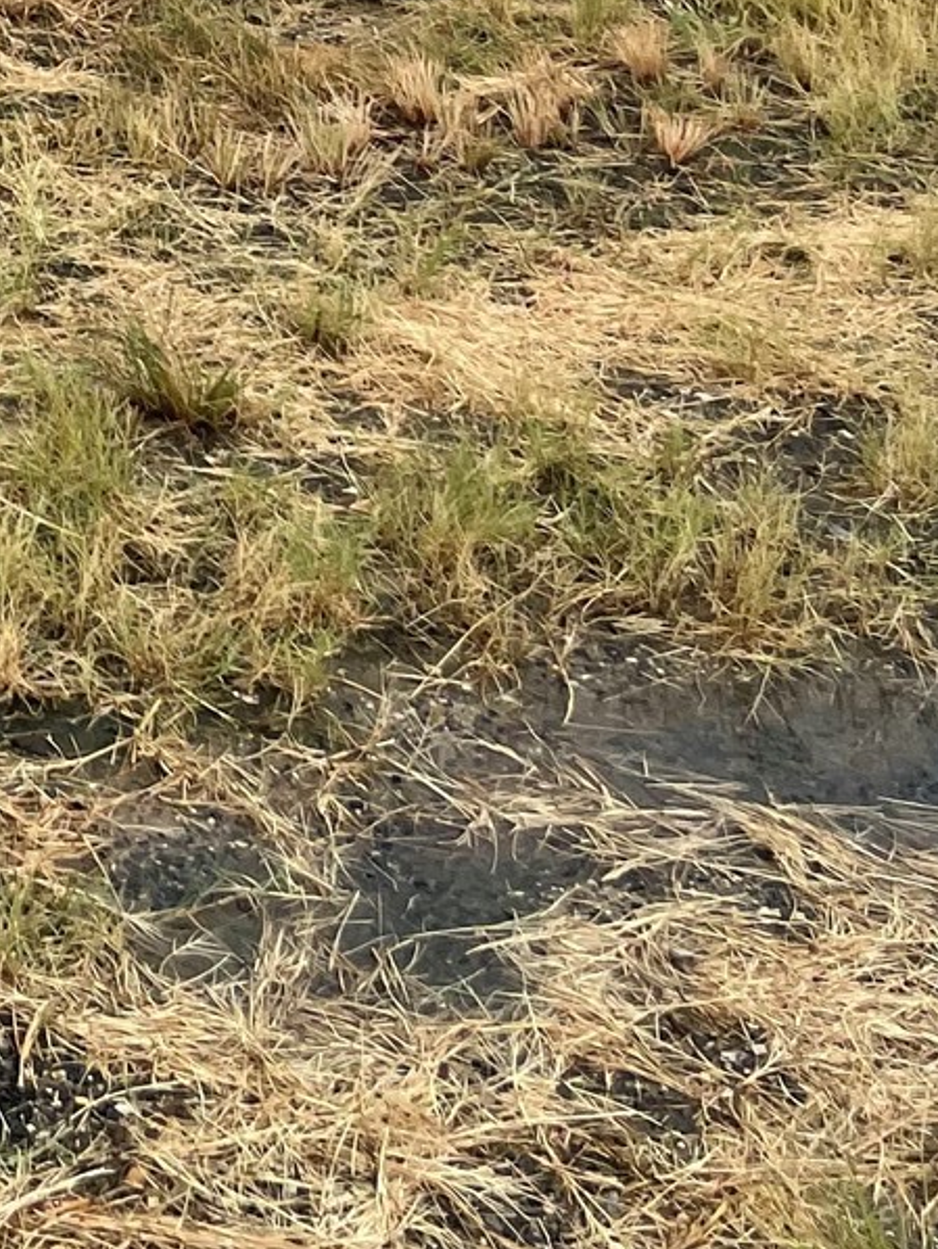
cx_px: -489
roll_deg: +0.2
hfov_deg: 15.3
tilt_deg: -9.2
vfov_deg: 19.8
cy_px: -487
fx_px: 3213
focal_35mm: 89
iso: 32
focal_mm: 4.2
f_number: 1.6
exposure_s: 1/1159
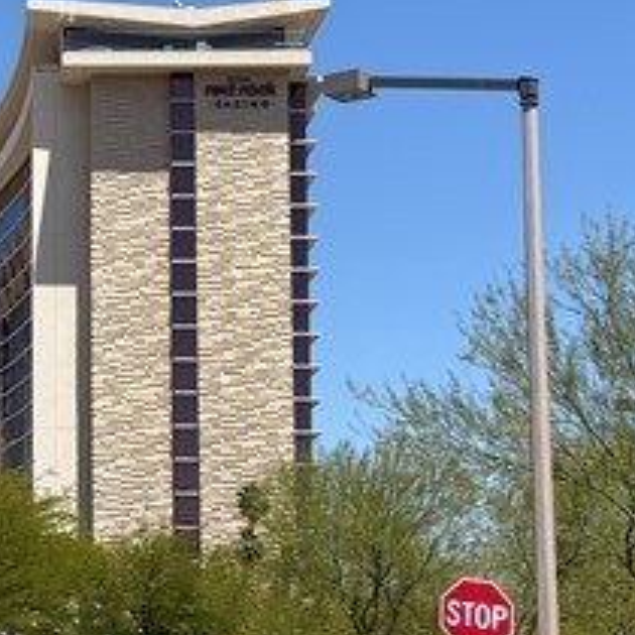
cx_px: -100
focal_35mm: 112
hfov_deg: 15.1
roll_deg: +0.2
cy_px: 281
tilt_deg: +10.5
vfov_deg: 15.6
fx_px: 2324
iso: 50
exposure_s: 1/4065
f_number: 1.6
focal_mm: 5.96
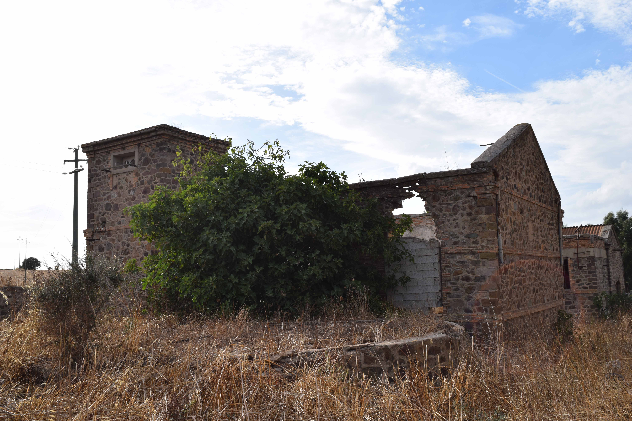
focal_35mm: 34
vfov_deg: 38.4
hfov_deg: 55.1
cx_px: 316
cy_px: 210
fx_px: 606
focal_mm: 23
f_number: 10
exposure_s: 1/200
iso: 100
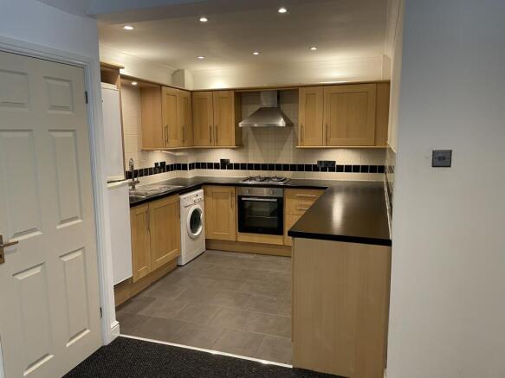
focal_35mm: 26
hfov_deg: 67.3
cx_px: 252
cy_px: 189
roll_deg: +0.7
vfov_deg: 53.0
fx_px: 379
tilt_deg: -7.5
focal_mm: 4.2
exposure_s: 1/50
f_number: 1.6
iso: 100
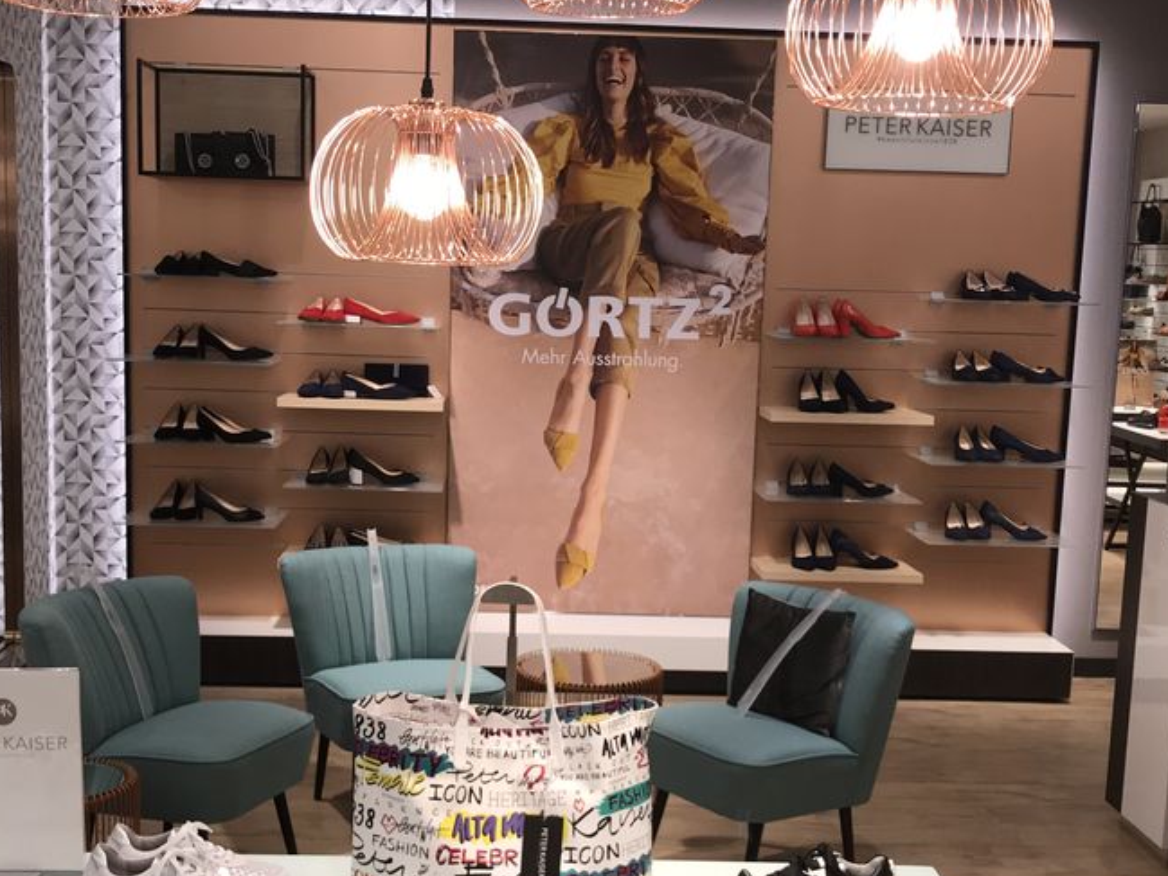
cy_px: 522
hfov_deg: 41.2
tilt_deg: -8.6
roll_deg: -1.3
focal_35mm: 46
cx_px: 566
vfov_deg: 31.4
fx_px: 1552
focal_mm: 3.99
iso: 40
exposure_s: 1/100
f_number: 1.8
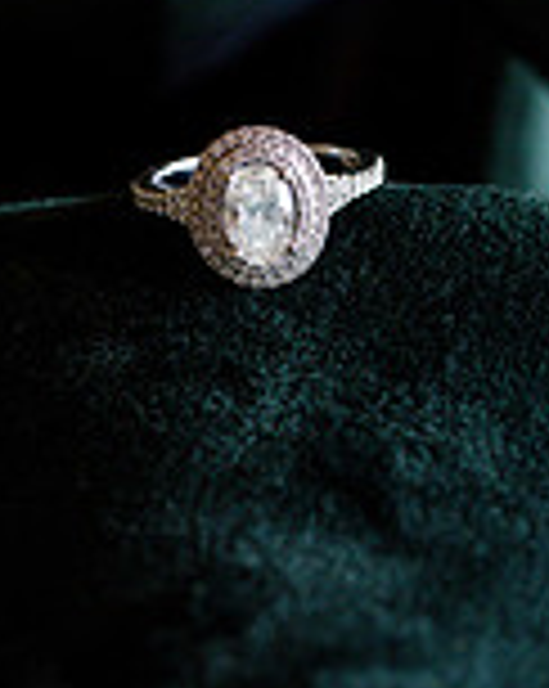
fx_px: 5902
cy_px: 225
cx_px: 315
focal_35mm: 290
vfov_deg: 6.7
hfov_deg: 5.3
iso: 5000
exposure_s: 1/250
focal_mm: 105
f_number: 8
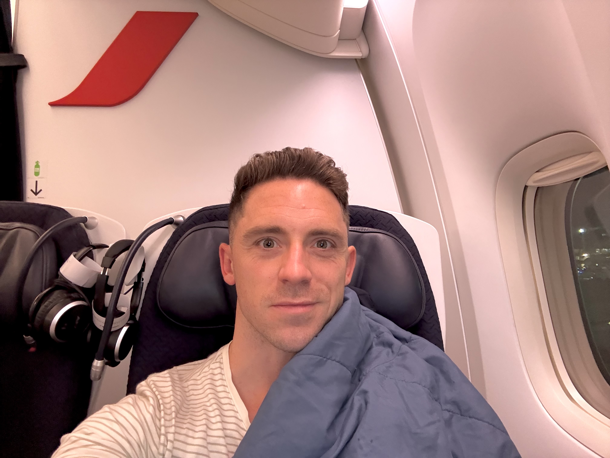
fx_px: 405
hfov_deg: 73.9
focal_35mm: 23
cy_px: 229
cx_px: 305
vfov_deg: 58.9
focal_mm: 2.69
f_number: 1.9
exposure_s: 1/29
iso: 400
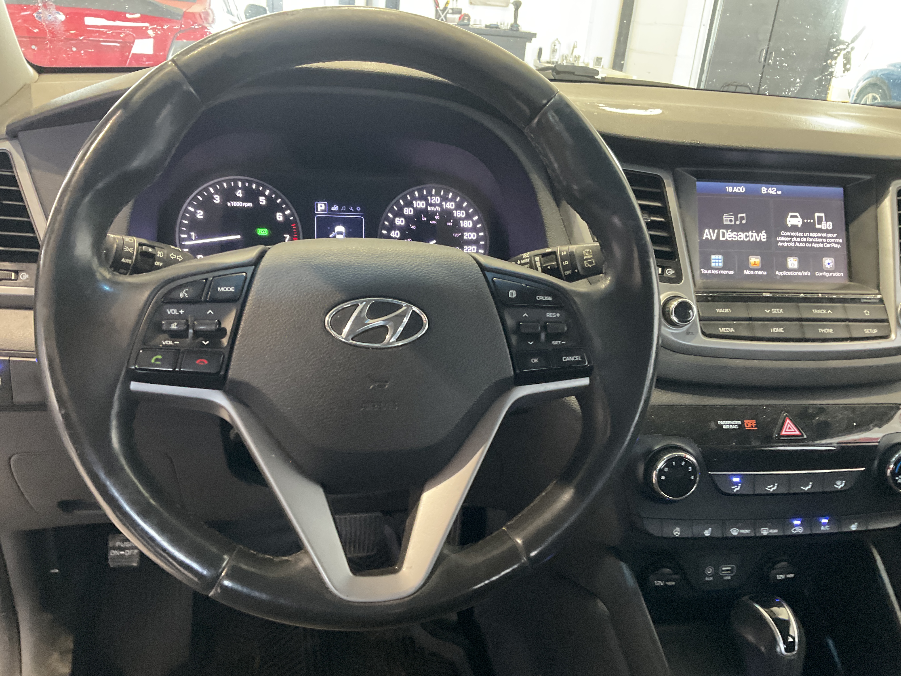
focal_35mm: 29
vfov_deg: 48.2
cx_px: 450
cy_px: 338
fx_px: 755
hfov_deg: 61.7
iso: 320
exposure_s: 1/30
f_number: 1.8
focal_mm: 3
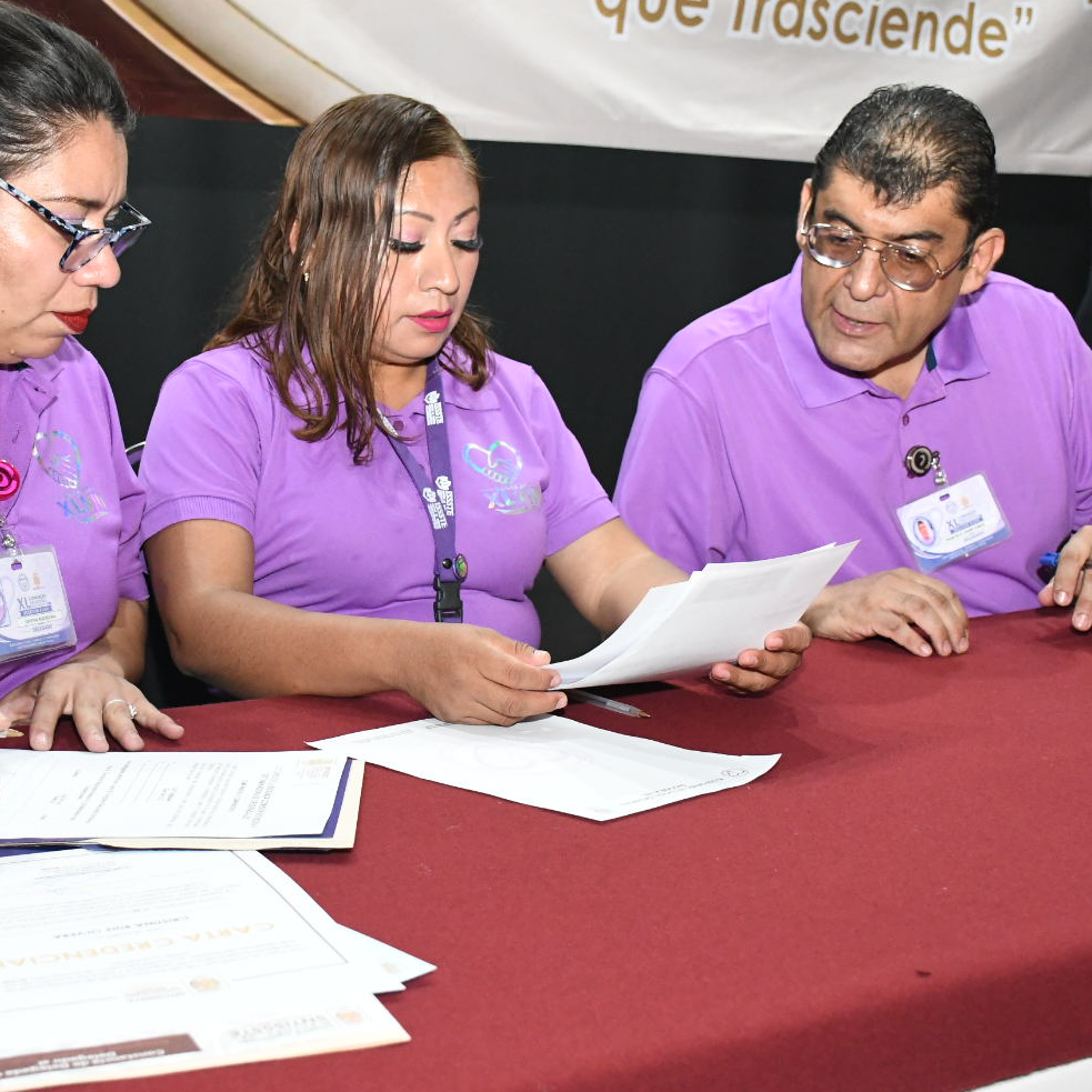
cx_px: 445
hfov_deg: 30.5
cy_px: 509
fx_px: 1999
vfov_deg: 30.5
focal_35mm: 56
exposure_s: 1/125
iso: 4000
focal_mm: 27
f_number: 5.6
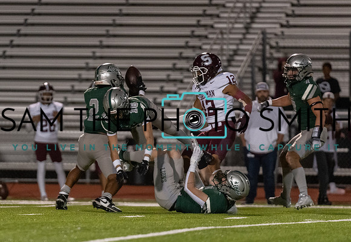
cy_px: 117
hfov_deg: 5.2
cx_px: 106
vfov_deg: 3.6
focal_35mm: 390
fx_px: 3843
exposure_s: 1/1250
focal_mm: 200
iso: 5000
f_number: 2.8
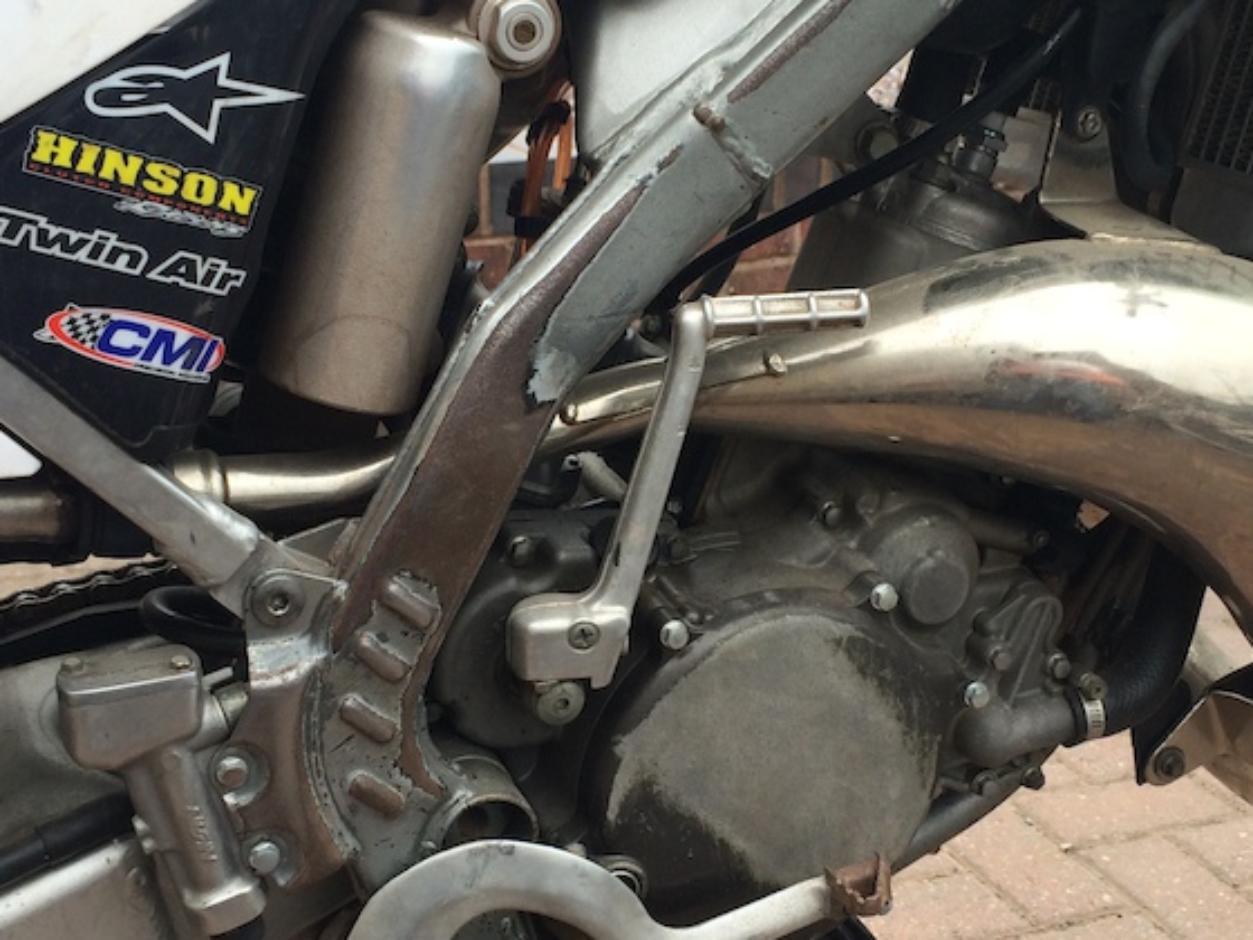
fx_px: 1918
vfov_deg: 27.5
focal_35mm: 53
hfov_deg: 36.2
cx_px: 662
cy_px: 479
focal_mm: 4.15
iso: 32
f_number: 2.2
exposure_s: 1/838
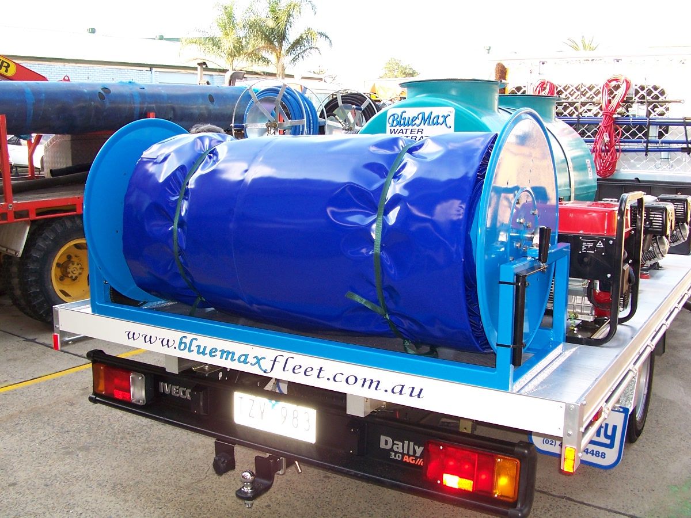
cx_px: 346
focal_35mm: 35
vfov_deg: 40.7
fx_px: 699
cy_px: 259
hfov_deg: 52.6
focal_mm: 6
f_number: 2.8
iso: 80
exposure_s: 1/125
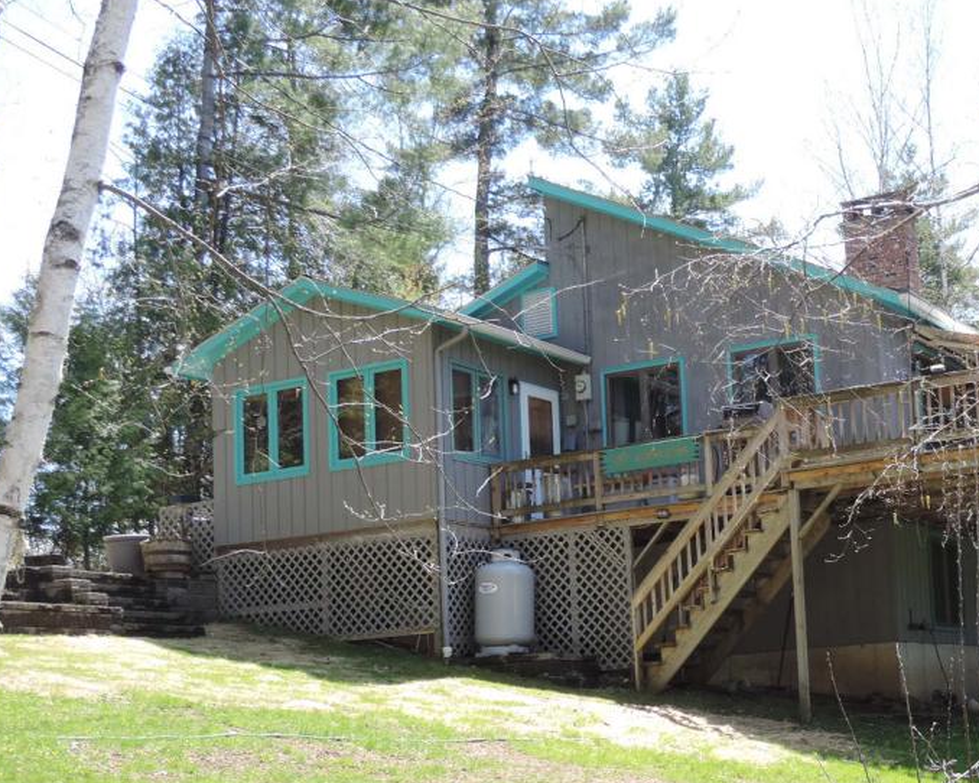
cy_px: 519
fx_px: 1709
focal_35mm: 59
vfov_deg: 25.7
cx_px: 699
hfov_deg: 31.6
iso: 80
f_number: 3.3
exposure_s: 1/200
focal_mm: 7.1
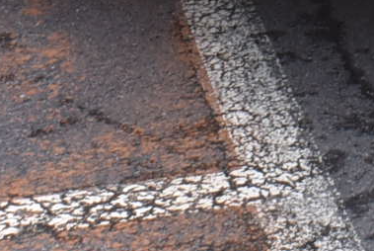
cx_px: 582
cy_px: -319
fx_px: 2216
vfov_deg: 6.2
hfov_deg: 9.4
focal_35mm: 213
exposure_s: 1/30
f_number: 22
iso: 450
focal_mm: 18
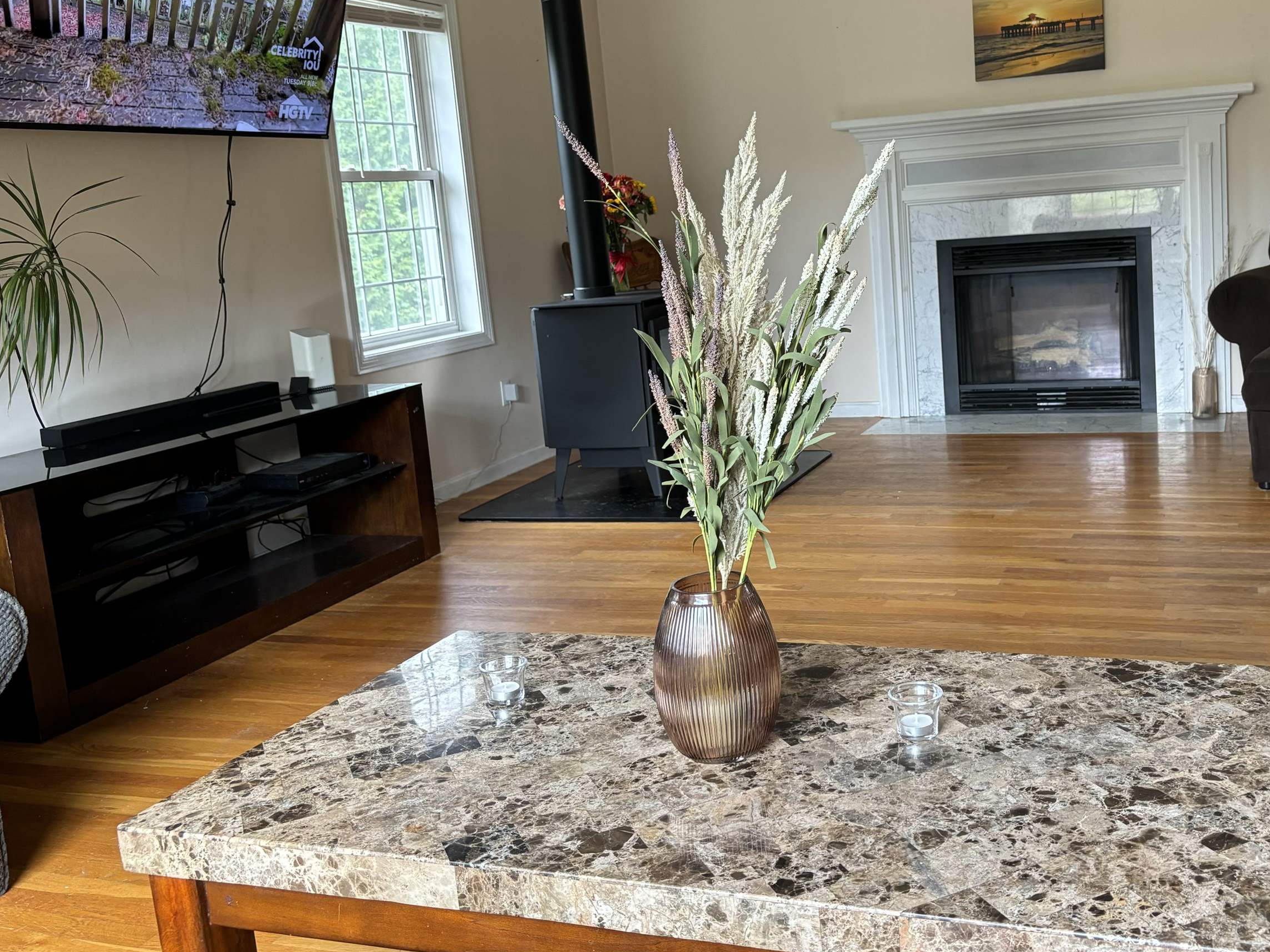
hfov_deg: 52.0
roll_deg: +3.5
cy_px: 386
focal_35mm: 35
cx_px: 810
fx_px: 1284
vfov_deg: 40.5
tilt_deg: -8.8
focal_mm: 5.96
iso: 125
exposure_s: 1/121
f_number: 1.6
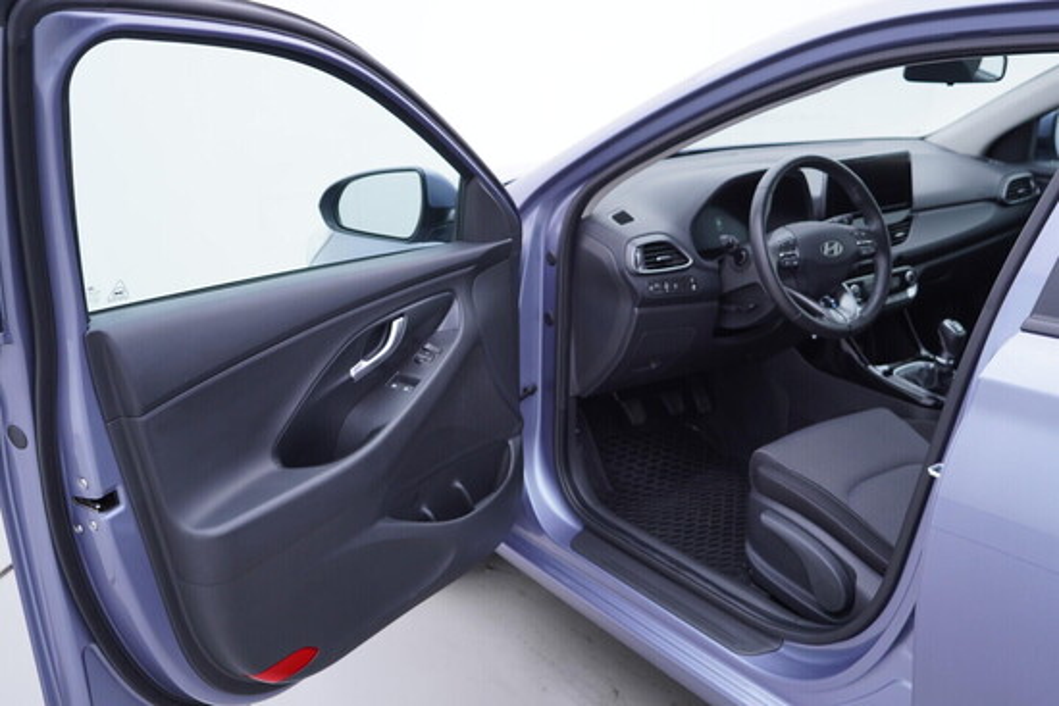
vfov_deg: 36.9
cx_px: 530
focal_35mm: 36
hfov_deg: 53.1
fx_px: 1059
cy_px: 353
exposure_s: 1/50
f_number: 3.2
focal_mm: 24
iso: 125
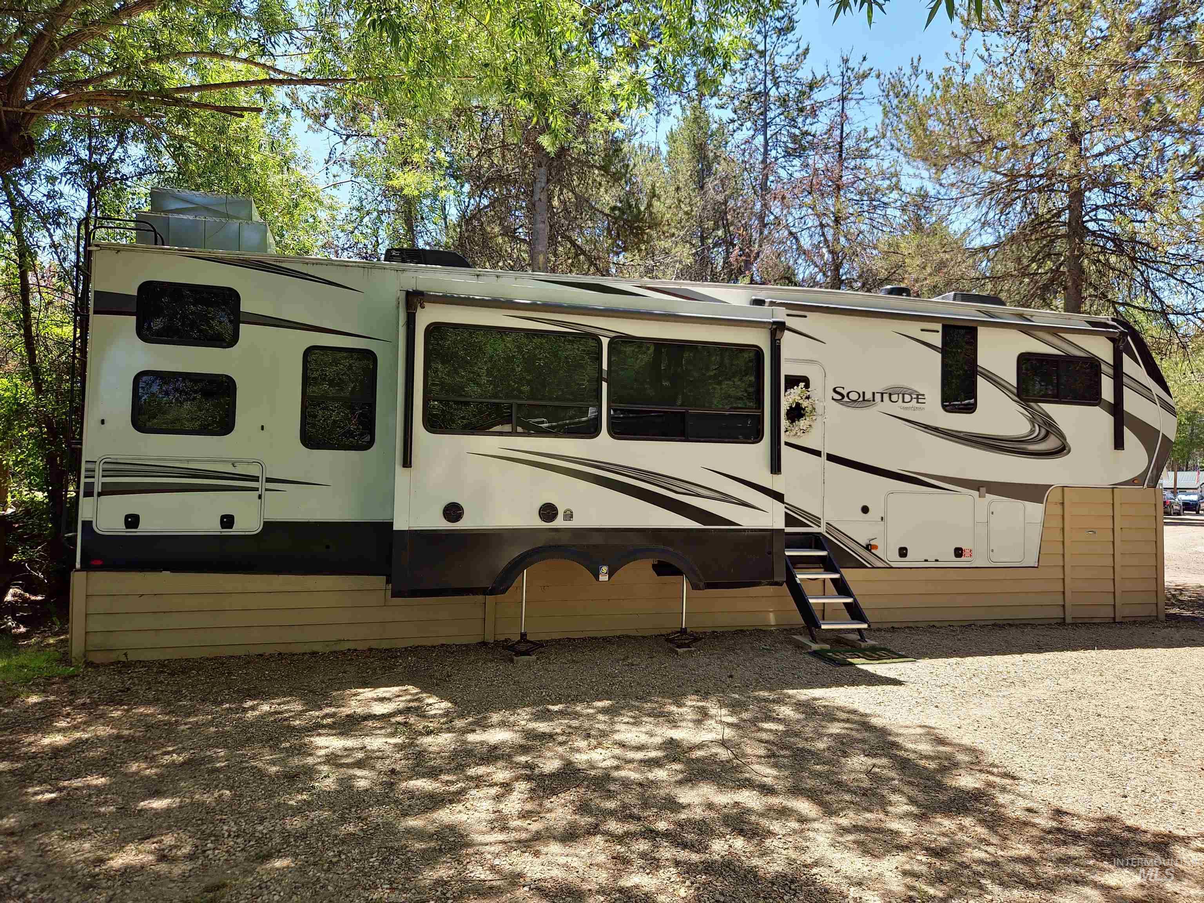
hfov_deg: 73.9
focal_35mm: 23
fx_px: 800
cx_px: 602
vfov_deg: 58.9
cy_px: 452
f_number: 1.8
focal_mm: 5.4
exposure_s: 1/393
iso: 20
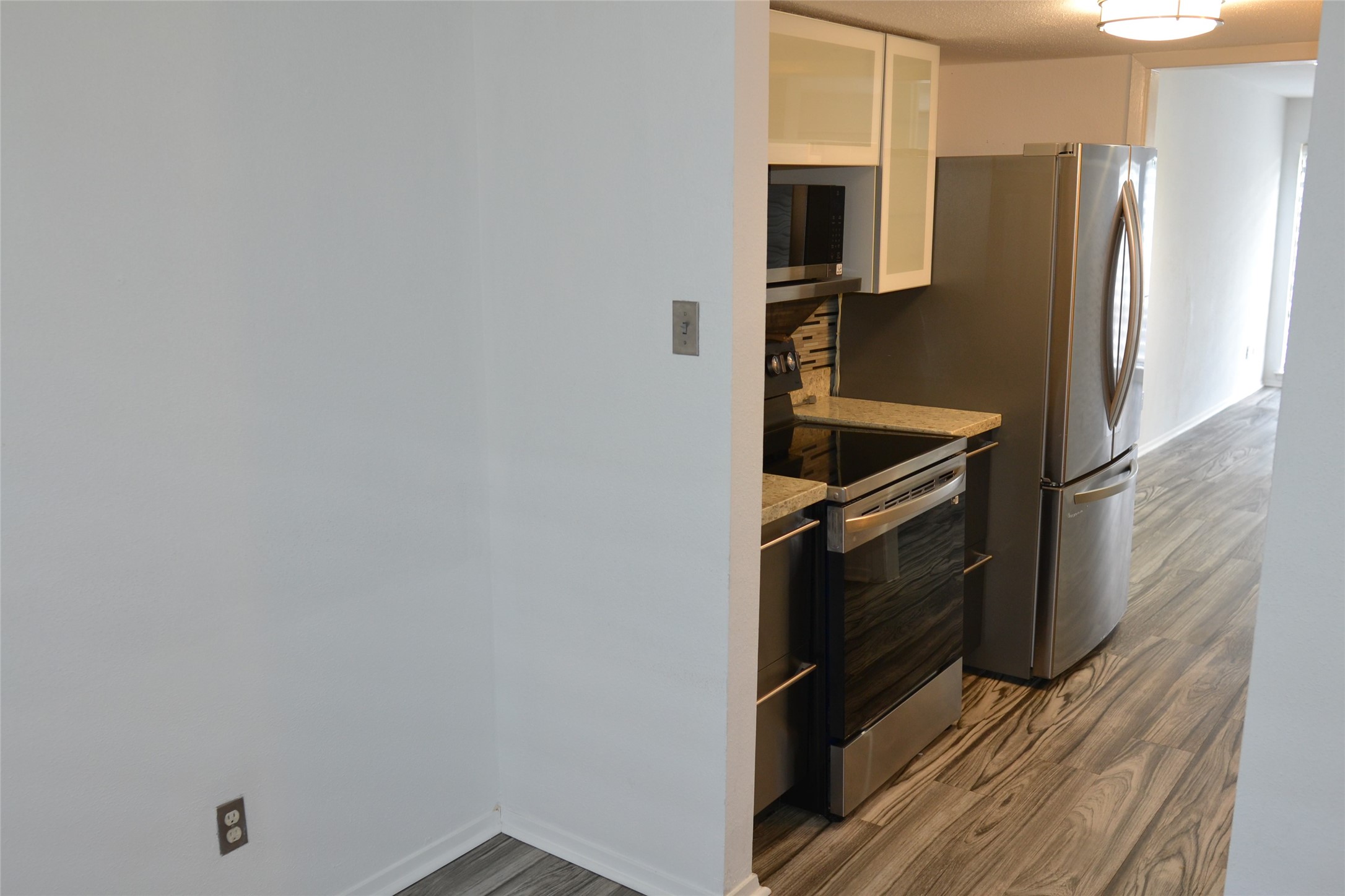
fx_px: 1121
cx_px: 672
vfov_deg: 43.6
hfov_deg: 61.9
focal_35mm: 30
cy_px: 448
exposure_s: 1/60
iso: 400
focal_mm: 20
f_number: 2.8
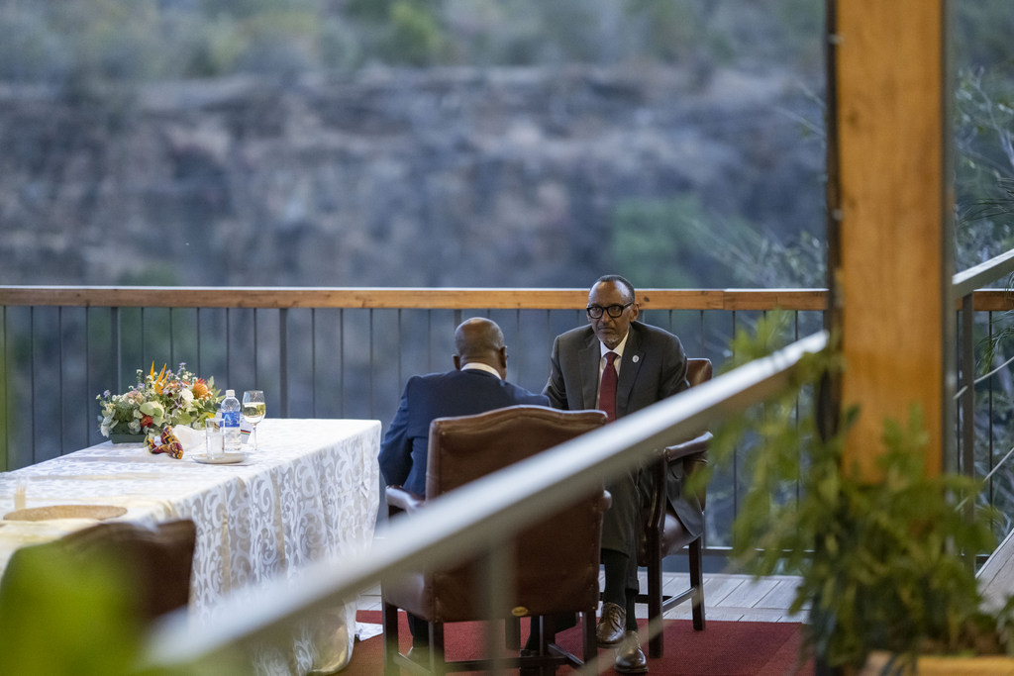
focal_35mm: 110
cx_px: 494
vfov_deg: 12.5
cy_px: 338
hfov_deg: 18.6
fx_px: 3098
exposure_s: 1/200
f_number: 1.4
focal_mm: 105
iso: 3200
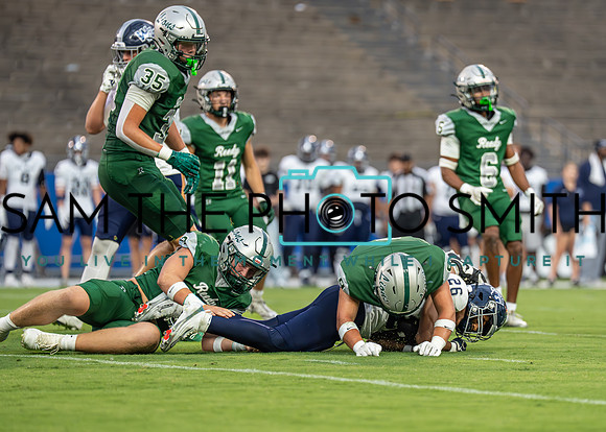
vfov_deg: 5.3
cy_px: 256
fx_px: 4661
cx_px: 409
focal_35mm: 271
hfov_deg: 7.4
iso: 1600
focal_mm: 200
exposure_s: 1/1250
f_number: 2.8
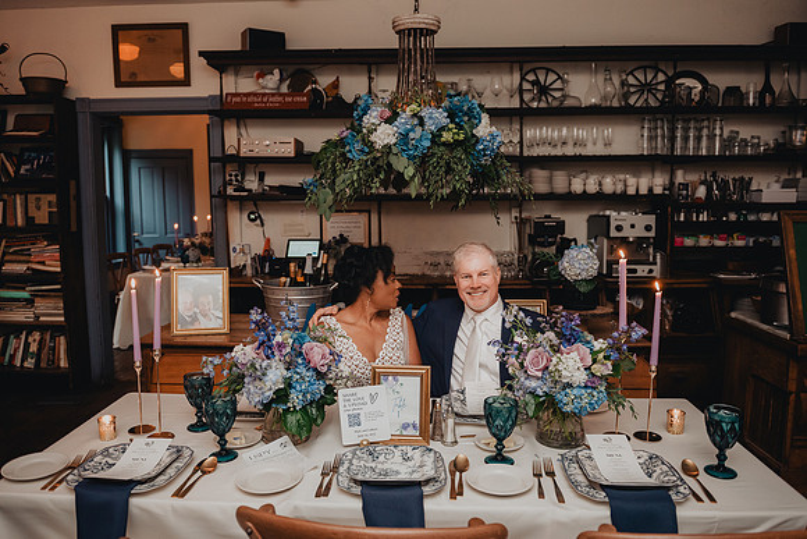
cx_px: 393
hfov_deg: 68.3
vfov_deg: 48.7
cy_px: 258
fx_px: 595
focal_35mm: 27
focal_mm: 24
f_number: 2.8
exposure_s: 1/125
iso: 1600
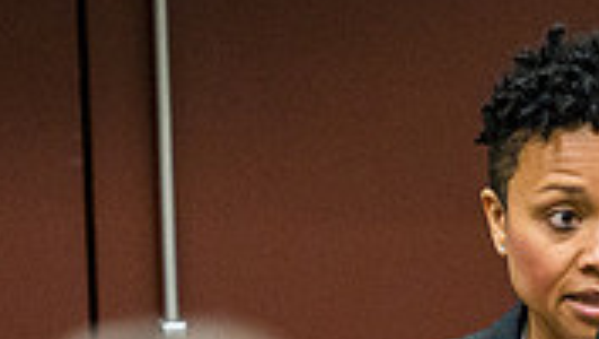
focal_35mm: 1029
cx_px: 697
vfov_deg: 1.2
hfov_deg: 2.1
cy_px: 588
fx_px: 16361
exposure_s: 1/100
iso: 3200
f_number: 3.5
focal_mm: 200
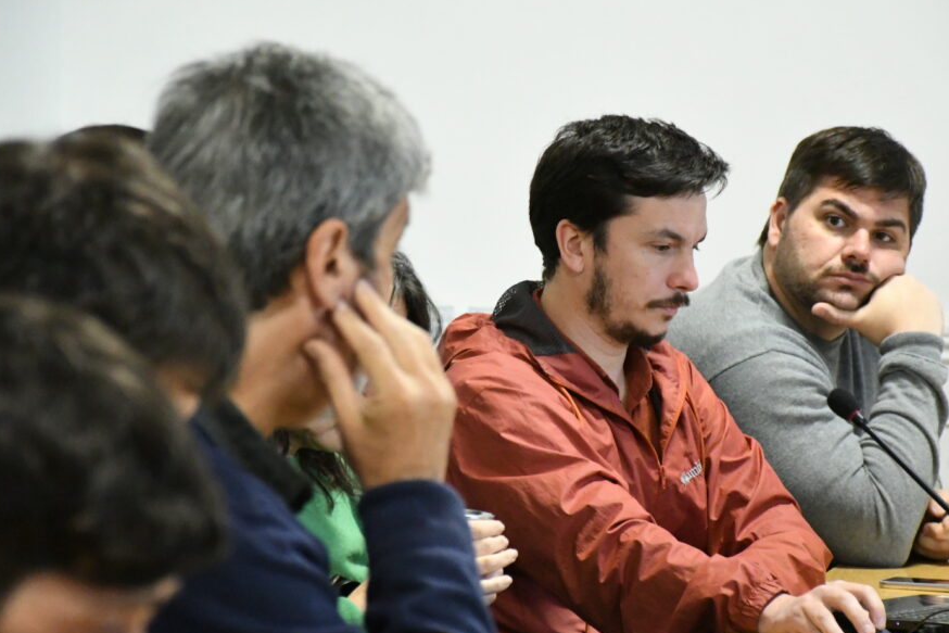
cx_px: 516
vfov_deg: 7.5
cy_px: 343
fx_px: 4851
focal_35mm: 184
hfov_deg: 11.2
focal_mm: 105
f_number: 5.6
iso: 12800
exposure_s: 1/125
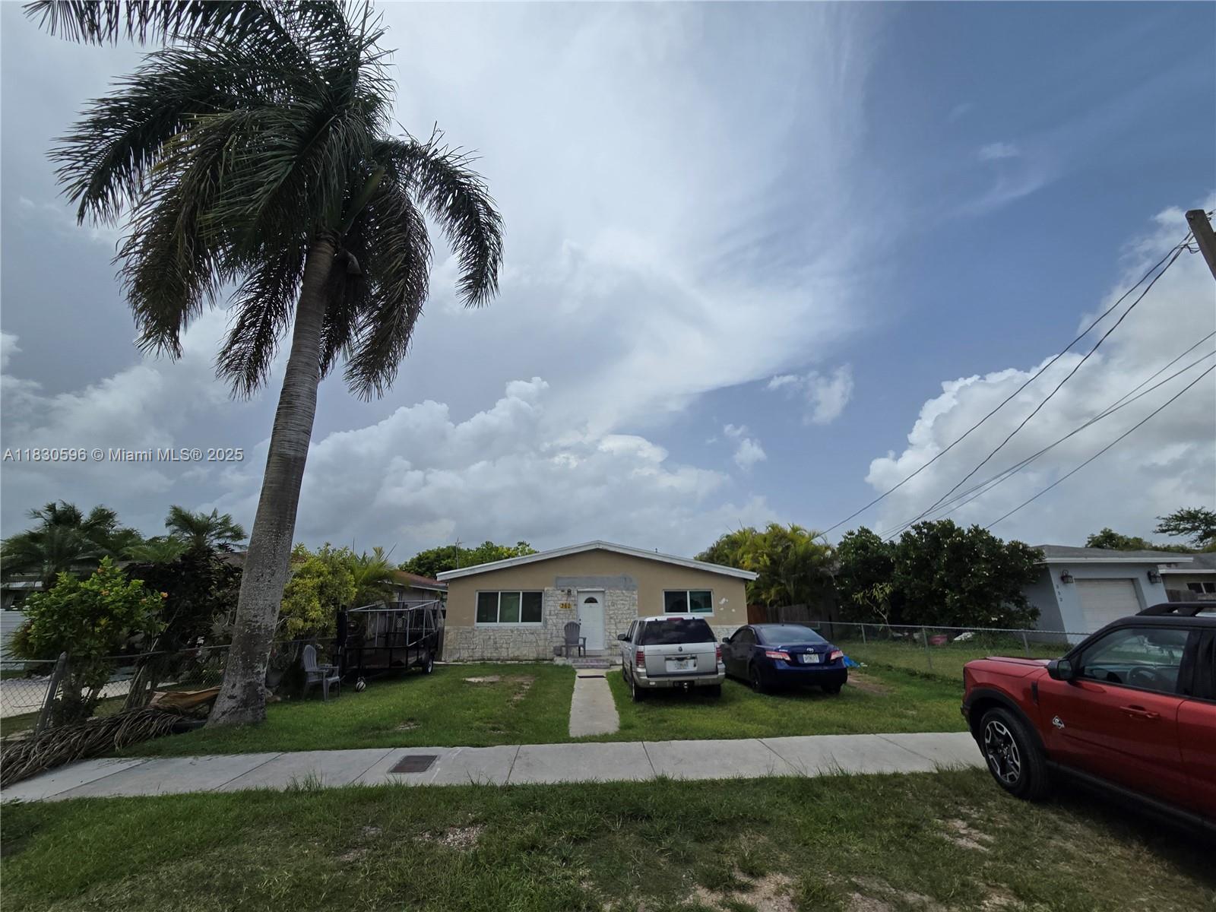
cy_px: 456
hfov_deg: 106.2
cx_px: 608
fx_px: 457
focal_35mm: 13
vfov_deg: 89.9
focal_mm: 2.2
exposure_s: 1/3637
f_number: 2.2
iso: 50
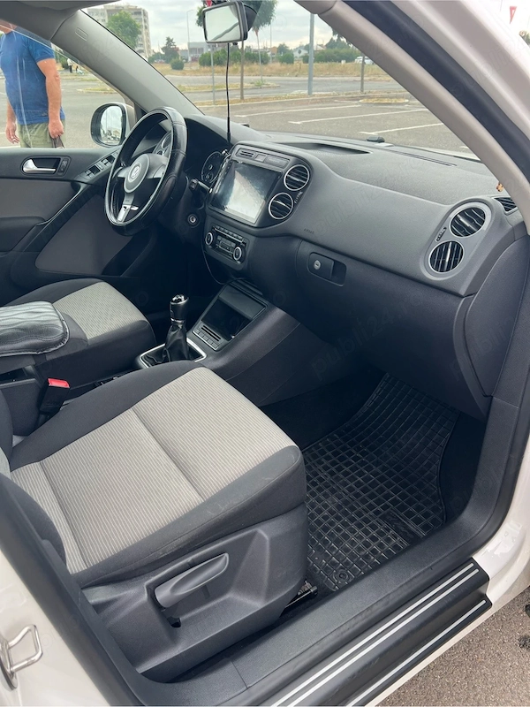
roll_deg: +0.9
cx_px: 265
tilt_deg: -28.2
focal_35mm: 26
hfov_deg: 53.1
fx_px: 531
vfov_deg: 67.3
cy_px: 354
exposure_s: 1/247
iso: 40
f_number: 1.5
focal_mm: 5.7
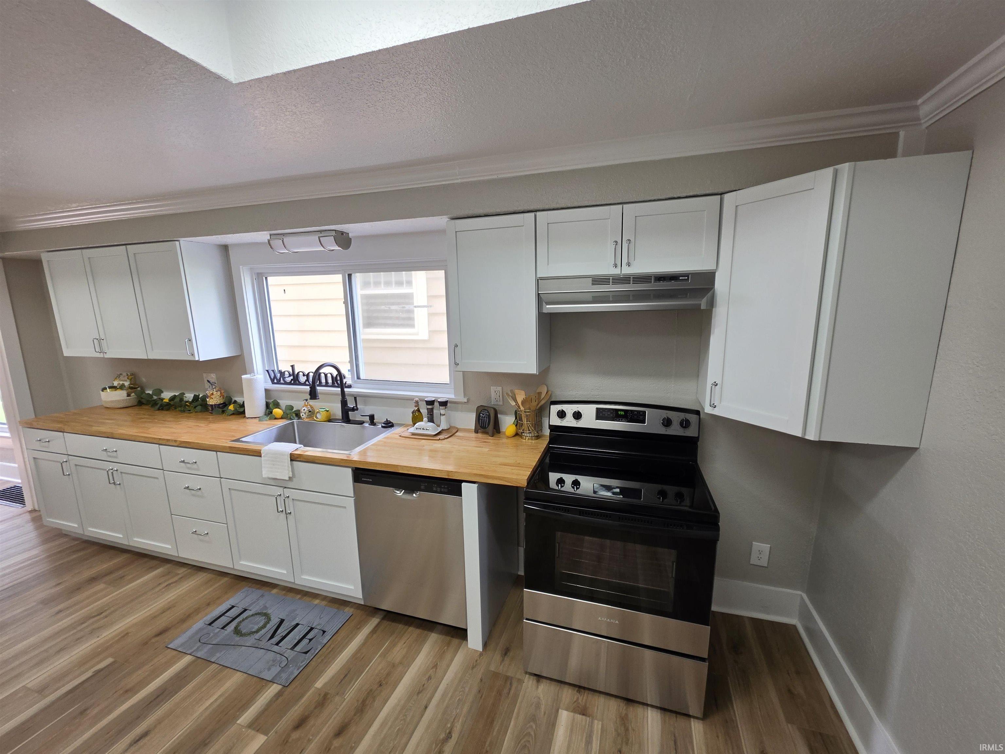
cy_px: 377
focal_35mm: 13
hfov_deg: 106.2
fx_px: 377
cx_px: 502
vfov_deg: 89.9
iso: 64
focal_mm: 2.2
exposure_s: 1/120
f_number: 1.9
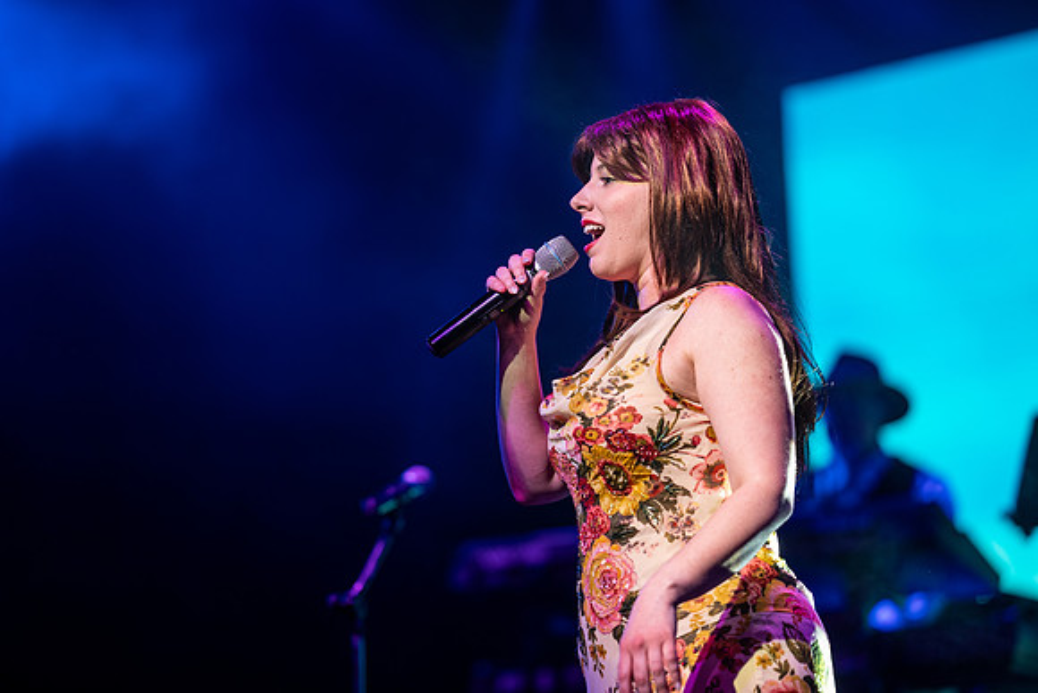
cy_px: 346
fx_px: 3893
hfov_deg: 15.2
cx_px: 519
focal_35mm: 135
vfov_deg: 10.2
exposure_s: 1/320
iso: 500
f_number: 1.8
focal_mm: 135
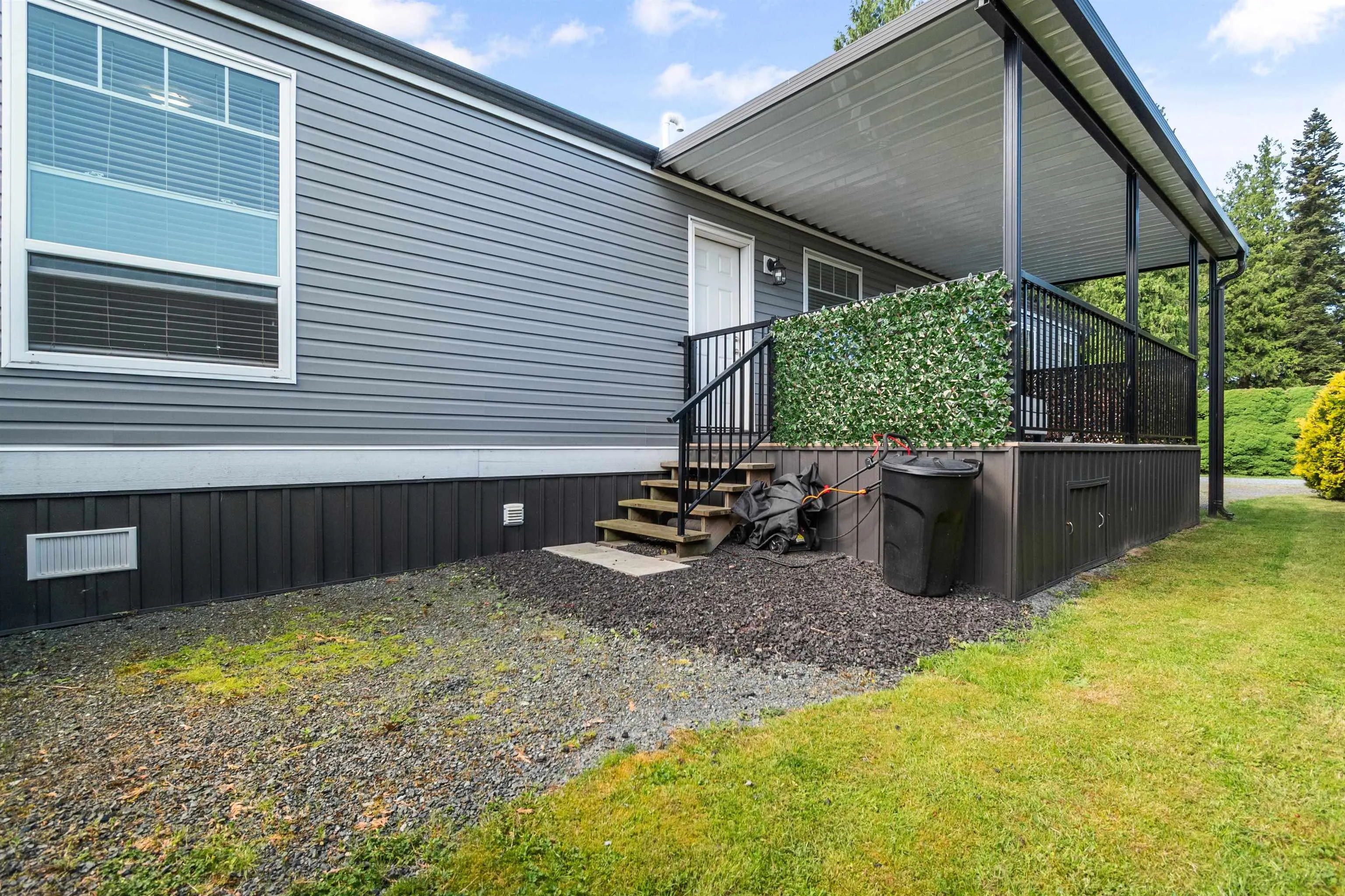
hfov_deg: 100.4
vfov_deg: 77.3
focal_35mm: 15
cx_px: 672
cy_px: 448
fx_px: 560
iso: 200
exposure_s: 1/200
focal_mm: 10
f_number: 7.1
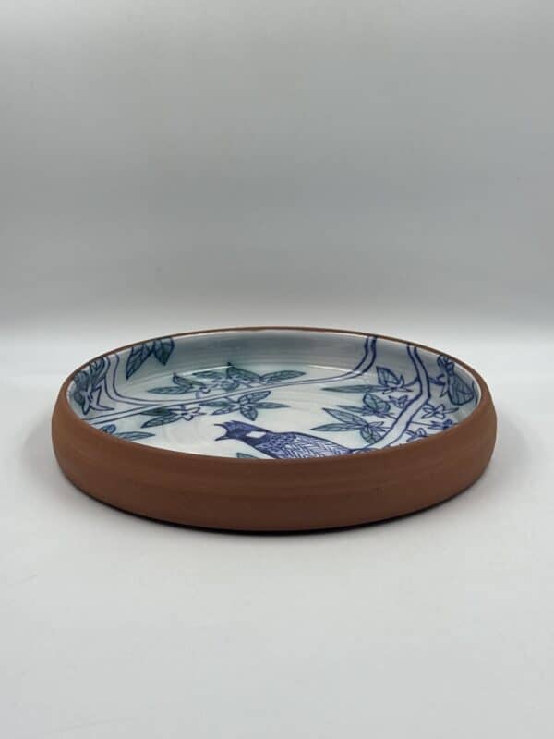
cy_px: 370
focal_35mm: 48
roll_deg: -0.5
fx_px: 1024
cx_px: 277
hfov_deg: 30.3
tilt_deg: -18.5
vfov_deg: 39.7
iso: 64
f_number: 1.78
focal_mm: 6.86
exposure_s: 1/552
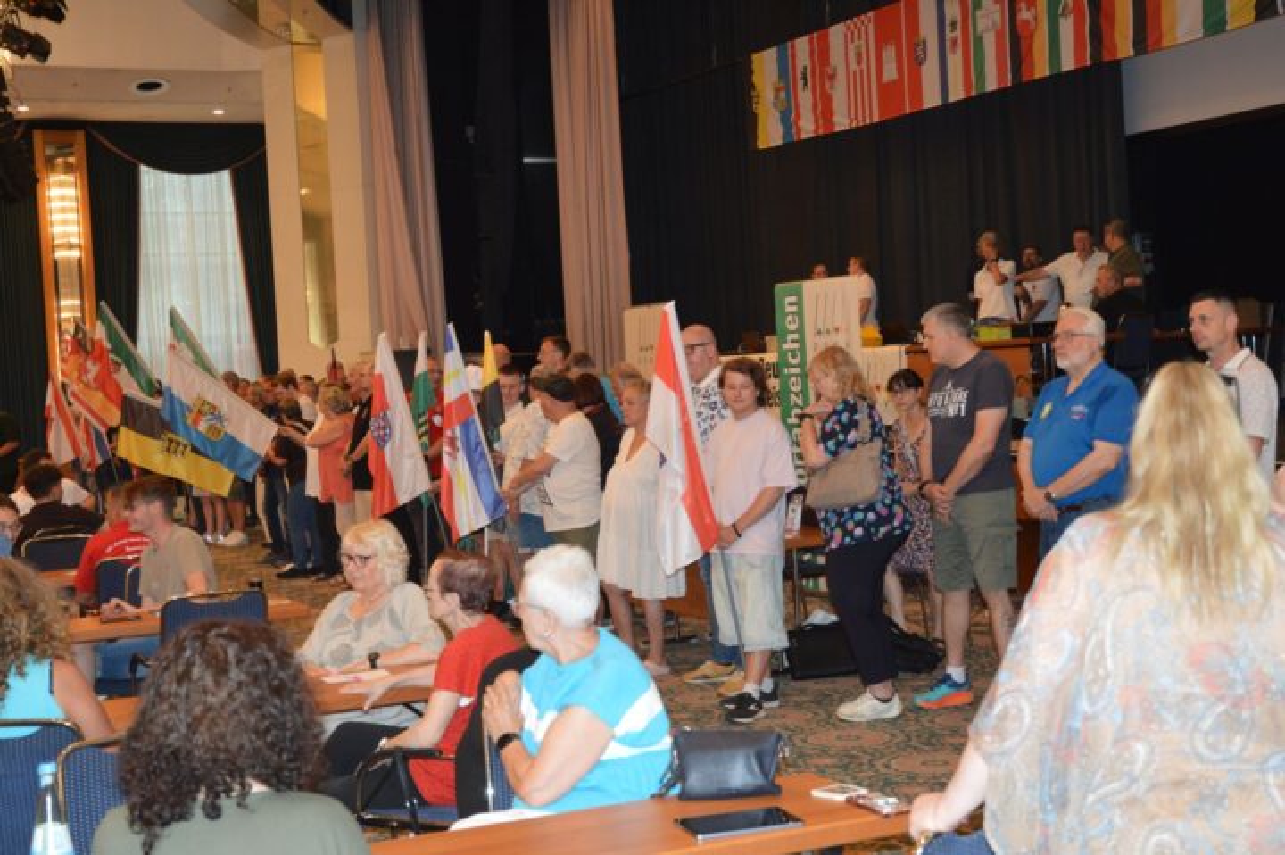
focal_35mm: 52
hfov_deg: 37.9
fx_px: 1873
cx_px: 642
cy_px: 428
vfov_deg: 25.7
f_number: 4.2
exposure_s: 1/60
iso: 800
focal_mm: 35
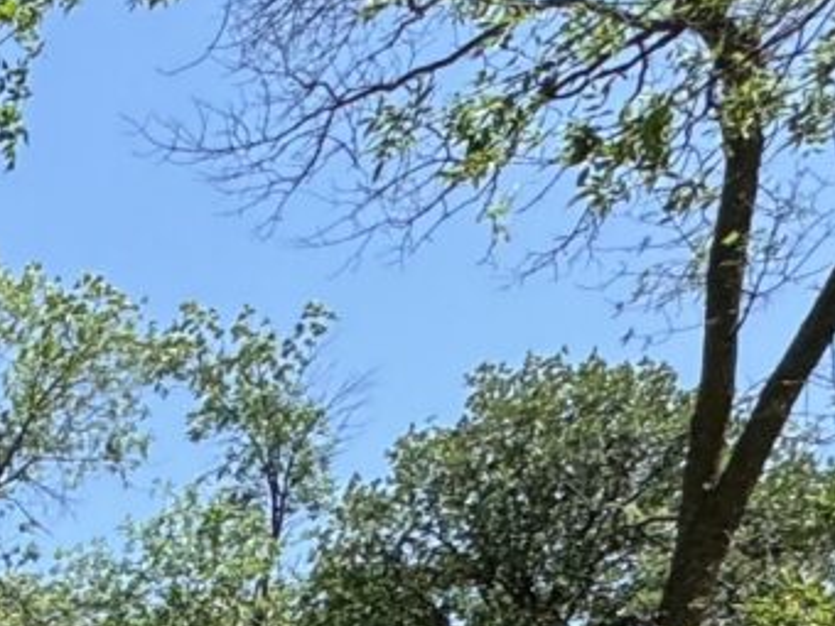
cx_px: -850
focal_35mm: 79
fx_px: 1906
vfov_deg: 15.4
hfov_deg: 17.4
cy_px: 1208
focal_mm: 2.22
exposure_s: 1/479
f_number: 2.2
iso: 40
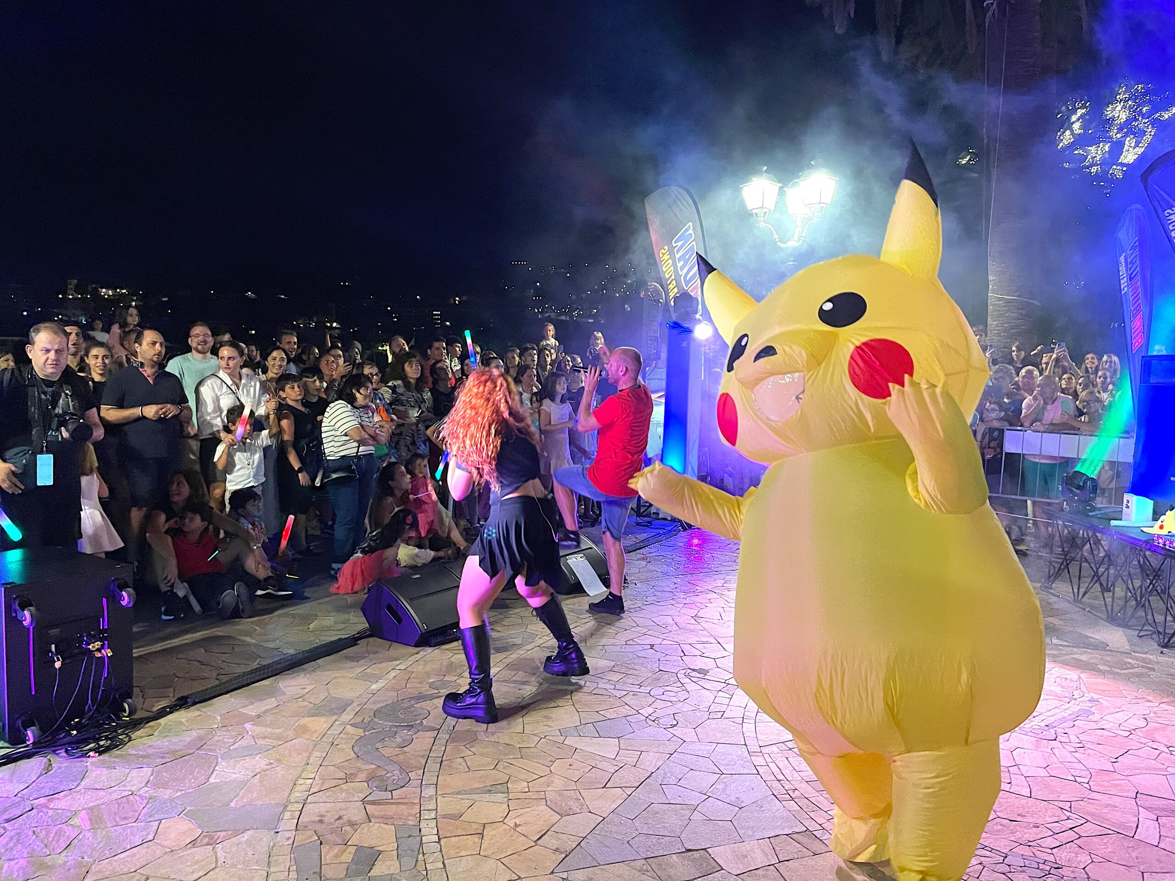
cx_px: 588
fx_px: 883
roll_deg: +0.4
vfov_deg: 53.1
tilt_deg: -3.2
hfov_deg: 67.3
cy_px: 440
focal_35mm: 26
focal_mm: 4.2
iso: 500
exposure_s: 1/56
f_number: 1.6
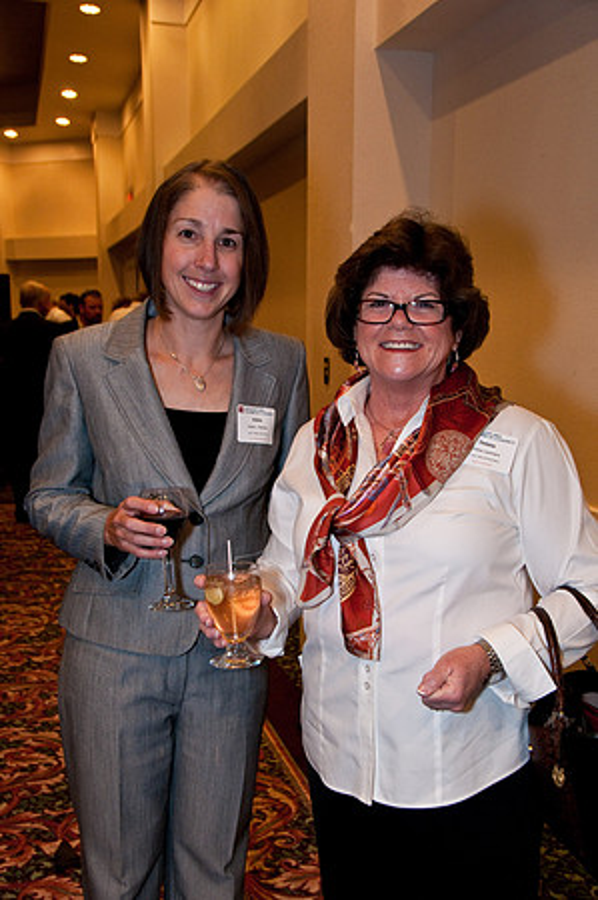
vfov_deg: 46.4
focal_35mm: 42
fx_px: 1049
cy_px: 450
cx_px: 299
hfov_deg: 31.8
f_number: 6.3
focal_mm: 28
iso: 640
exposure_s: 1/30
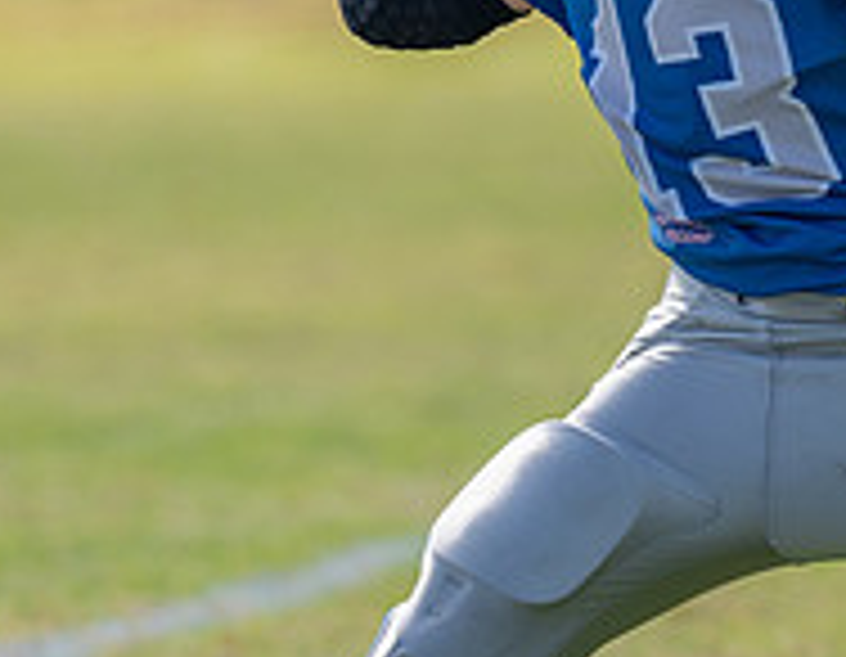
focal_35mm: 1116
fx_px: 27627
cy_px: 99
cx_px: 687
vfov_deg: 1.4
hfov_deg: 1.8
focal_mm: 200
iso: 100
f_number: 2.8
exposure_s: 1/1250
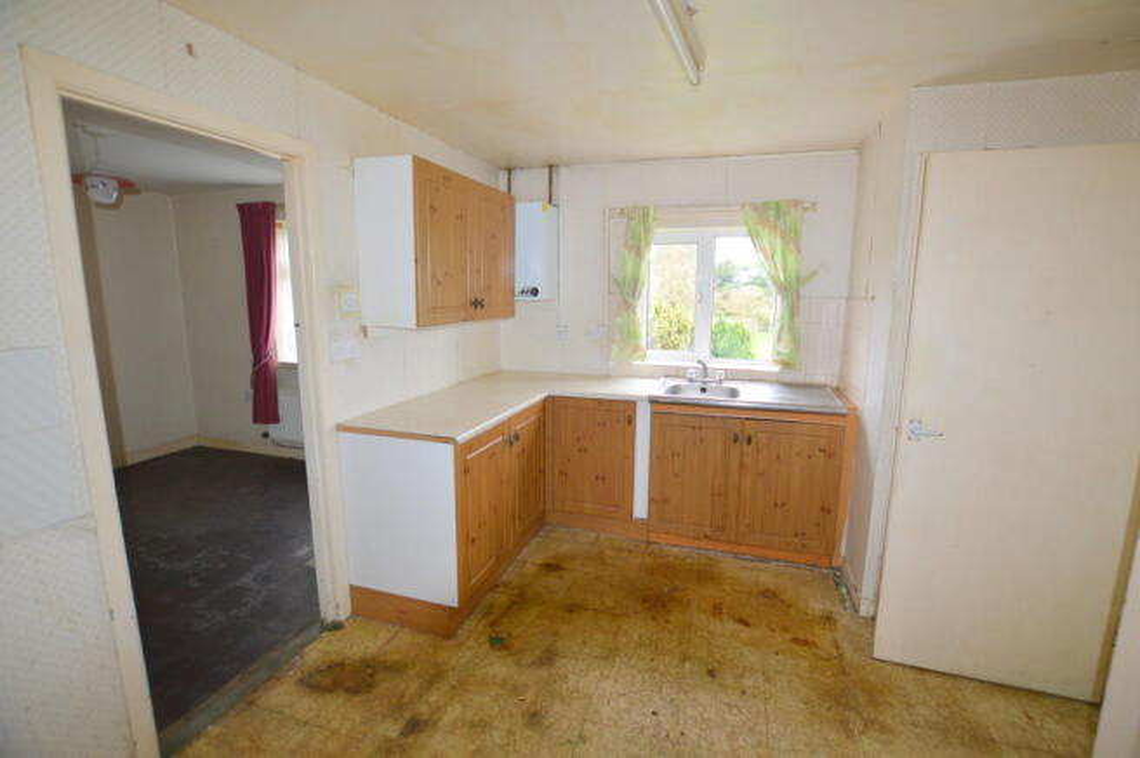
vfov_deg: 77.2
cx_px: 570
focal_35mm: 15
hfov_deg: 100.4
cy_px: 379
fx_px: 475
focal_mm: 10
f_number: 3.5
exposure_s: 1/60
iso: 720
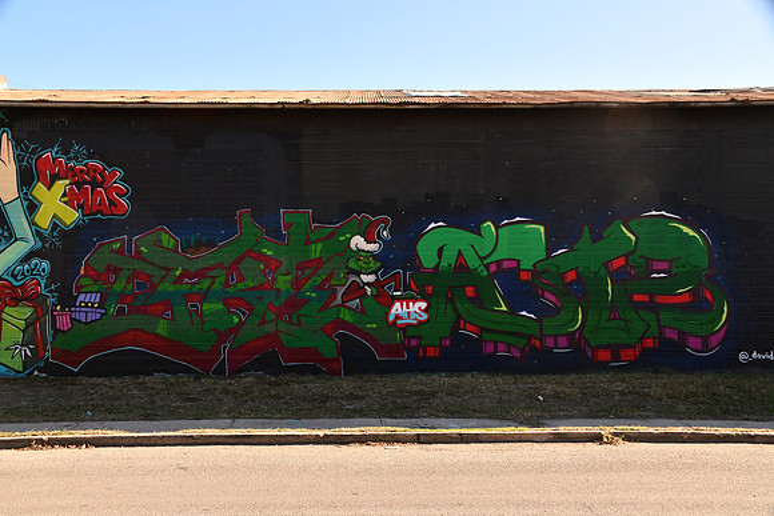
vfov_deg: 36.9
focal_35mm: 36
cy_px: 258
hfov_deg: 53.1
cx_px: 387
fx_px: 774
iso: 400
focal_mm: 24
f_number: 9
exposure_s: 1/400
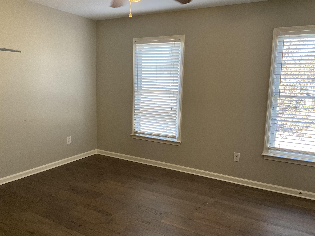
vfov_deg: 48.2
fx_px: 264
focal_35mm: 29
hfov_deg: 61.7
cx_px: 158
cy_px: 118
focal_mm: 3
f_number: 1.8
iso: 64
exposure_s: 1/68
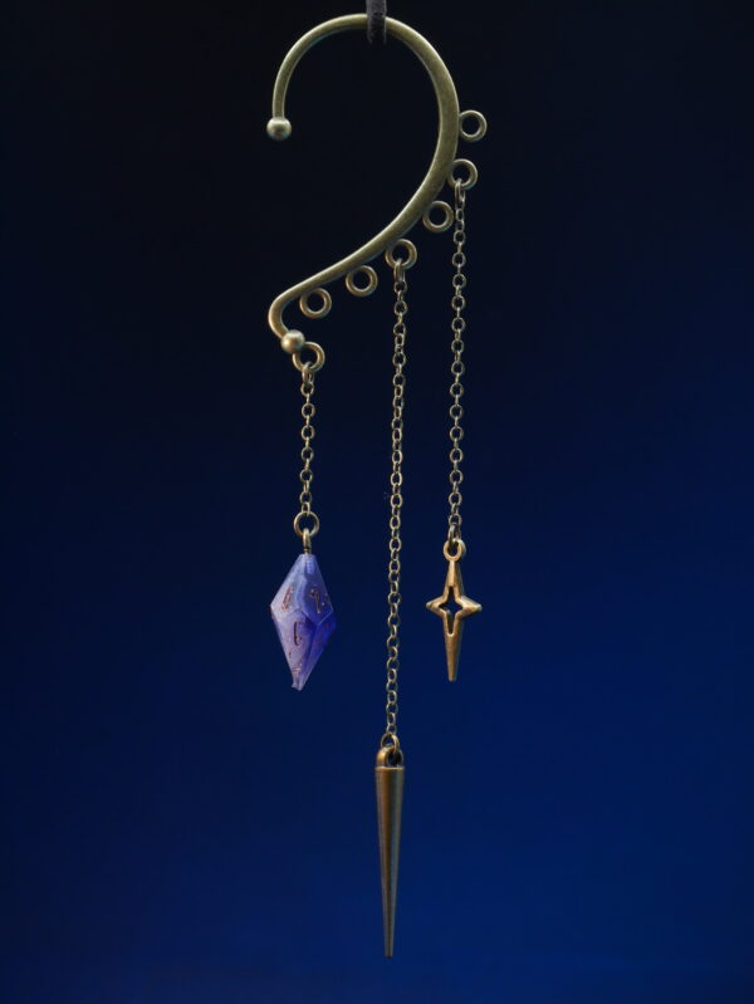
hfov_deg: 24.4
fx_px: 1741
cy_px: 502
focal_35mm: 60
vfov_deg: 32.2
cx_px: 377
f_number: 6.3
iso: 800
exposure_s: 1/60
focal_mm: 30
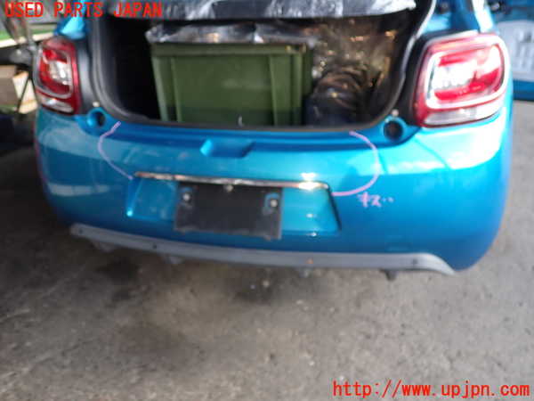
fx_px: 463
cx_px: 267
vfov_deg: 46.8
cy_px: 200
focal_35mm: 30
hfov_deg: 60.0
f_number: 2.3
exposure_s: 1/100
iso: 100
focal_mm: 5.4
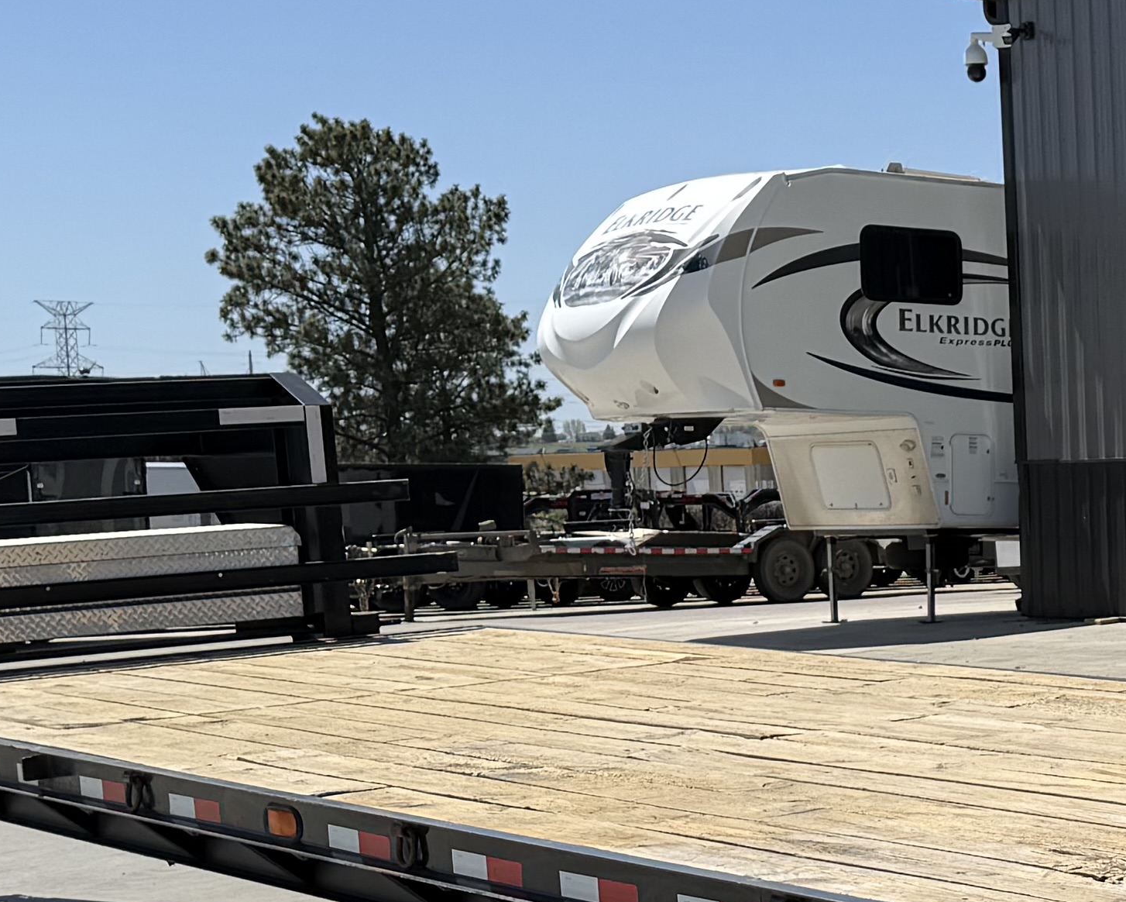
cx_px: 1298
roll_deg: +1.9
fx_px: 3067
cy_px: 738
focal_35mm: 92
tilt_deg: -4.4
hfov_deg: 19.7
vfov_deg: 16.6
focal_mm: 6.76
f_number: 1.78
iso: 80
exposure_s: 1/6173
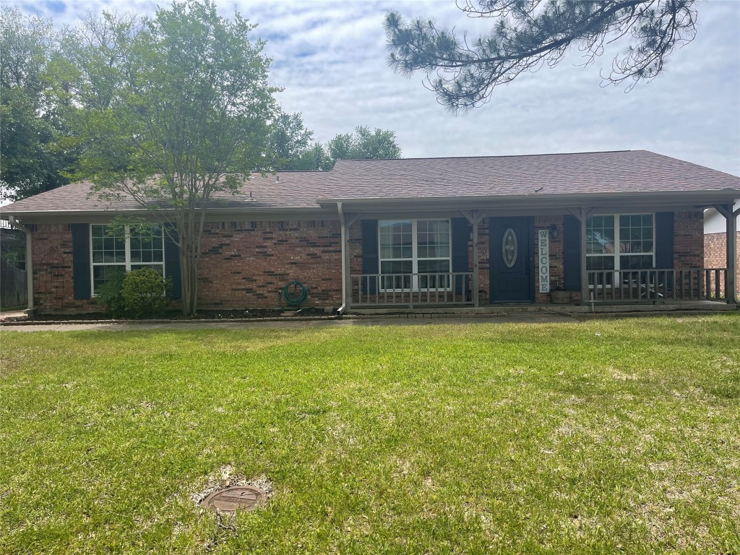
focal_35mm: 26
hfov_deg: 67.3
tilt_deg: -2.0
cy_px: 278
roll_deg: +1.0
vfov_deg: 53.1
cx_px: 370
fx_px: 556
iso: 32
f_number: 1.6
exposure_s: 1/3344
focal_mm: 5.1
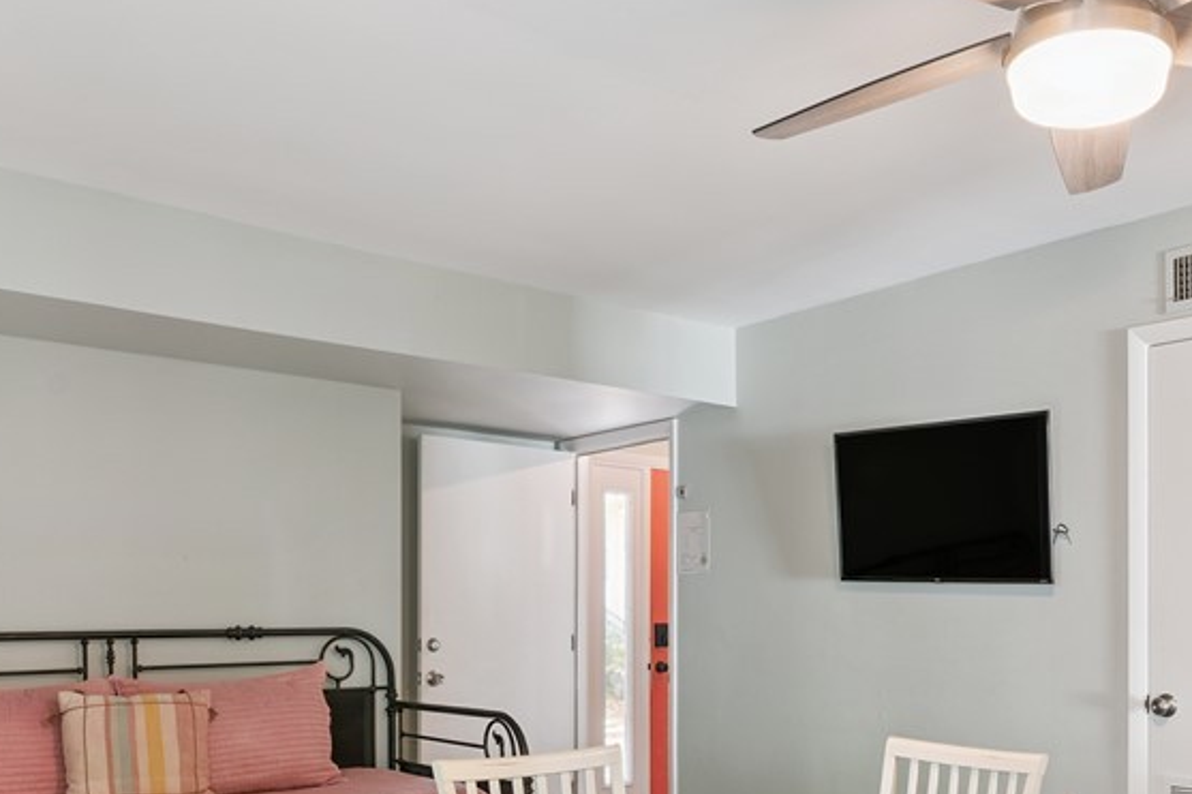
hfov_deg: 50.7
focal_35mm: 37
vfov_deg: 34.9
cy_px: 624
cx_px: 821
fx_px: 1225
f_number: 8
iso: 250
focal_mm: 19
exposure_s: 1/2
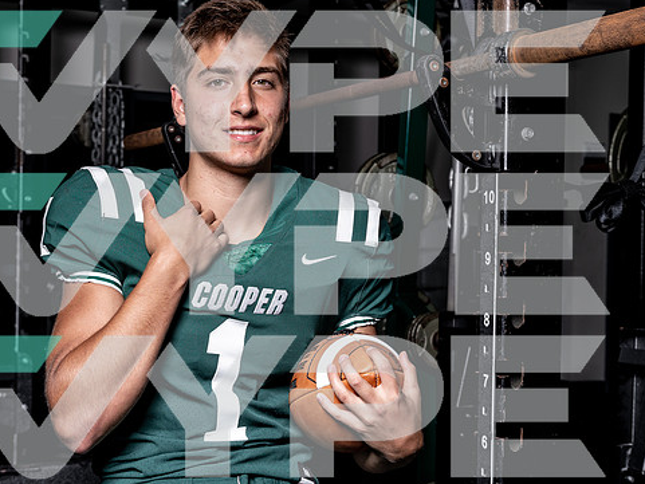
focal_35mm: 58
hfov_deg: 33.2
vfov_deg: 25.2
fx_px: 1081
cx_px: 268
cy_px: 245
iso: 100
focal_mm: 50
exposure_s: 1/250
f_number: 8
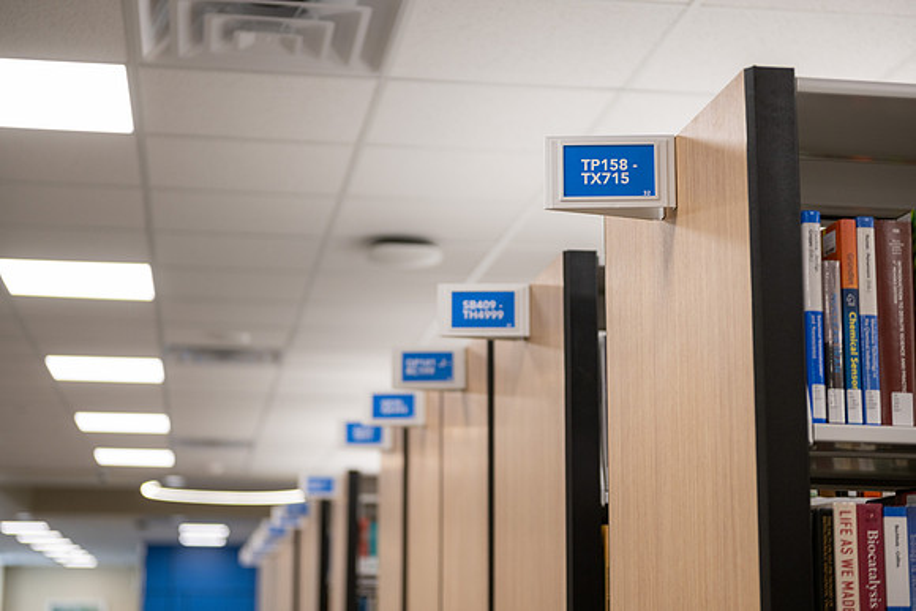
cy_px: 306
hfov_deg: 28.8
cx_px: 458
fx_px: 1781
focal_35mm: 70
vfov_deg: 19.5
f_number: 2.8
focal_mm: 70
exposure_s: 1/160
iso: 400
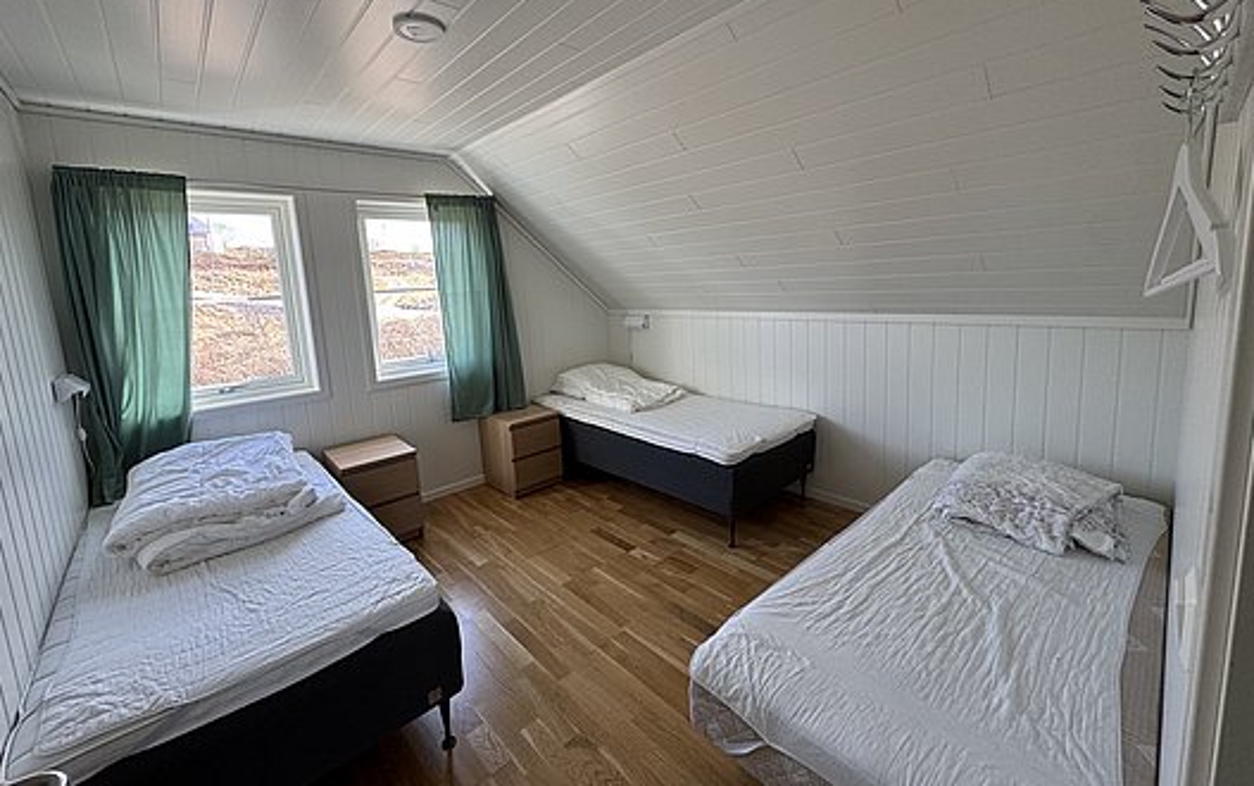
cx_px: 632
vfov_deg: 74.6
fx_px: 513
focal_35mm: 15
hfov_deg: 101.4
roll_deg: +3.1
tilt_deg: -7.1
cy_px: 348
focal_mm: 2.22
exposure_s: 1/99
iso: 80
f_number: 2.2
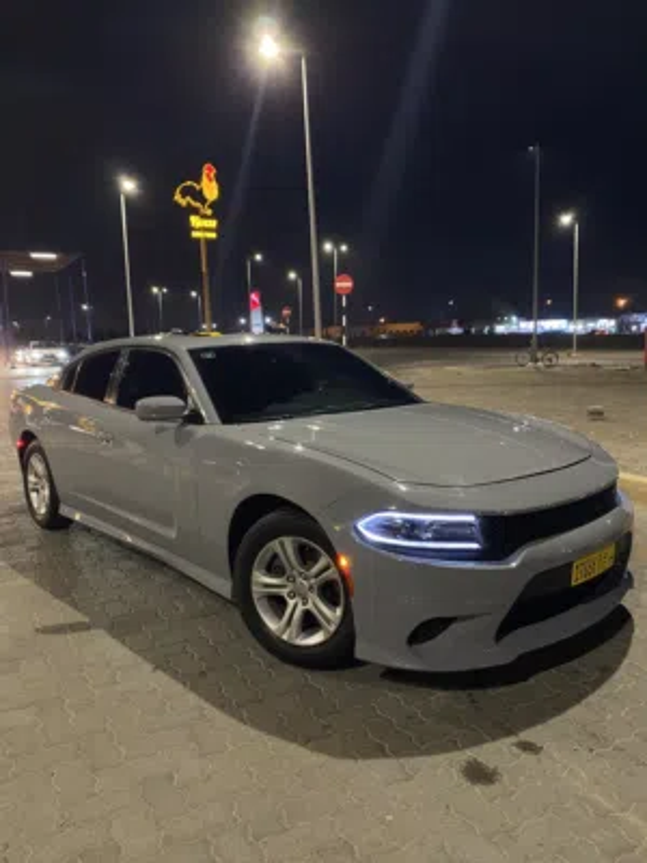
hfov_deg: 53.1
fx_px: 648
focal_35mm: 26
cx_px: 324
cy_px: 432
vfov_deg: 67.3
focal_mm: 4.25
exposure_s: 1/33
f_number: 1.8
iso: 400
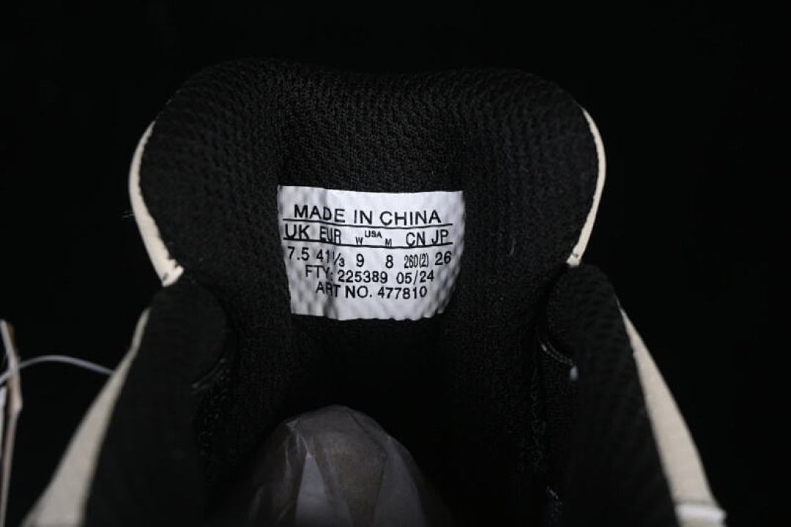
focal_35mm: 75
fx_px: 1648
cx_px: 396
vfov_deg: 18.2
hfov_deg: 27.0
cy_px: 264
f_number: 8
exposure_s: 1/60
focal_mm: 50
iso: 160
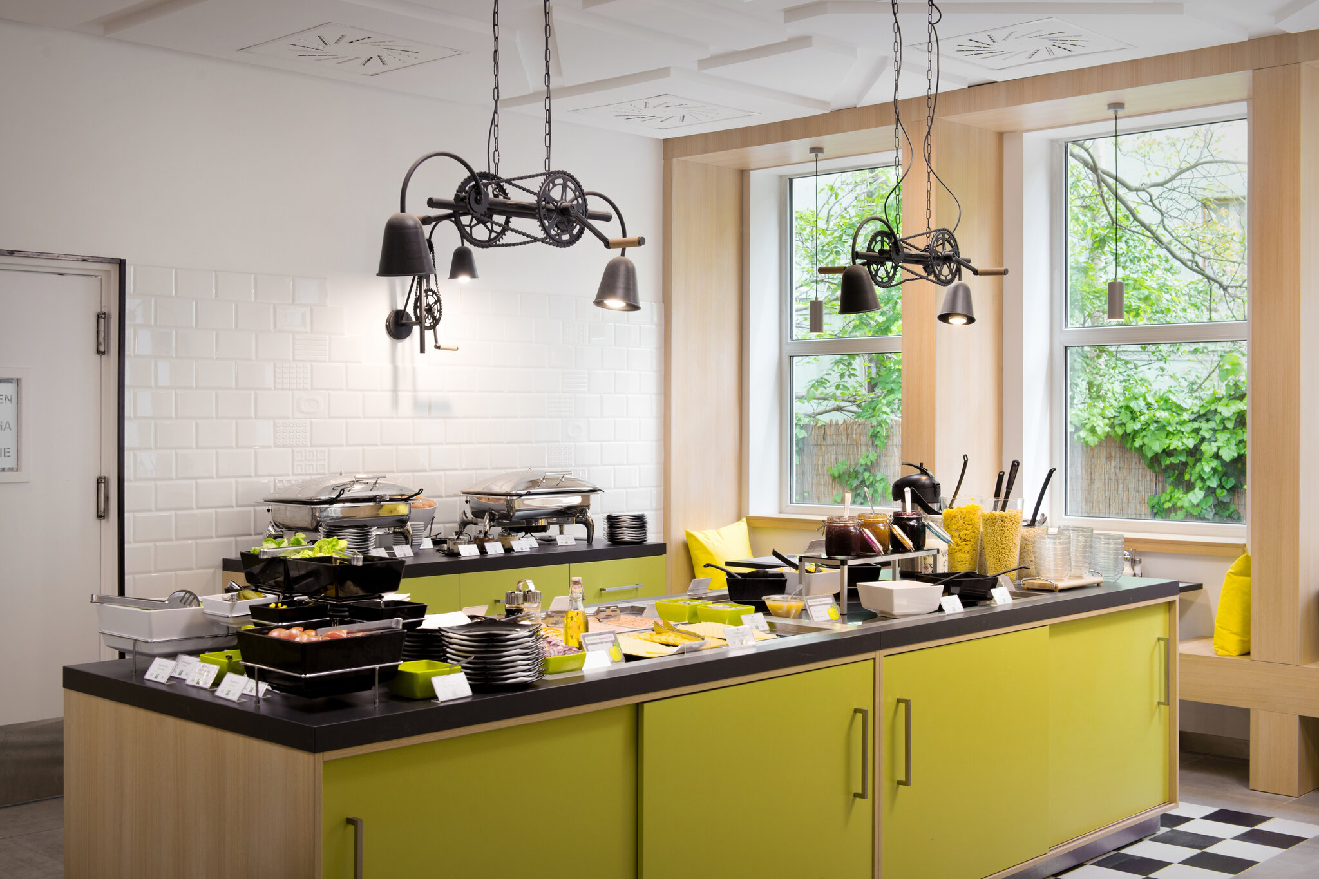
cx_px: 660
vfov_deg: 31.9
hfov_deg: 46.4
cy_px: 440
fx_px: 1539
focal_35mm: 42
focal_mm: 42
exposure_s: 1/8
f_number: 8
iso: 400
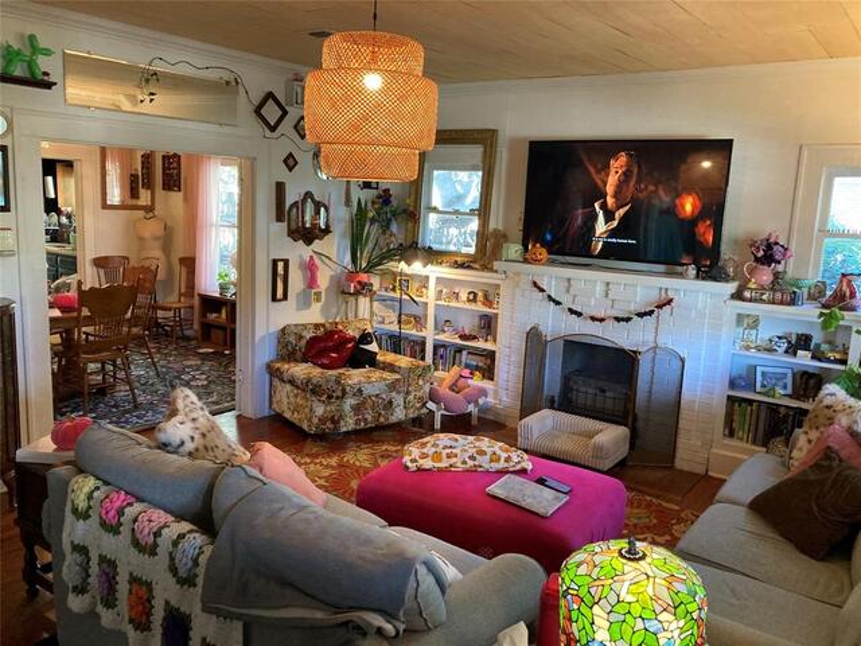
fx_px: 696
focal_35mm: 28
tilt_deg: -8.3
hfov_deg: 63.4
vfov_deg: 49.7
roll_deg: -2.0
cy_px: 323
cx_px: 430
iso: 320
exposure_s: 1/60
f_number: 1.8
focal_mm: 3.99
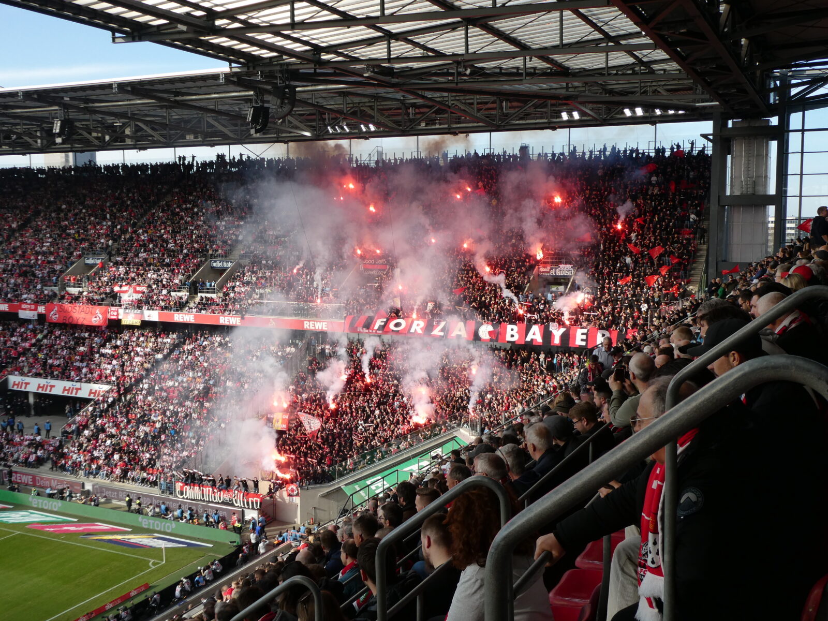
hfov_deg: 52.6
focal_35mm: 35
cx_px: 414
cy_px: 310
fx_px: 837
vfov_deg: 40.7
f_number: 3.7
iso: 80
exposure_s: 1/320
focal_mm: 6.3
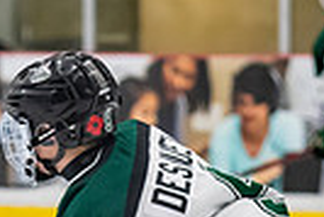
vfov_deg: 2.4
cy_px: 502
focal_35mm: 577
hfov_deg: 3.6
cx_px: 144
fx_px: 5199
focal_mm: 102
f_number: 3.2
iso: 2000
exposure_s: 1/640
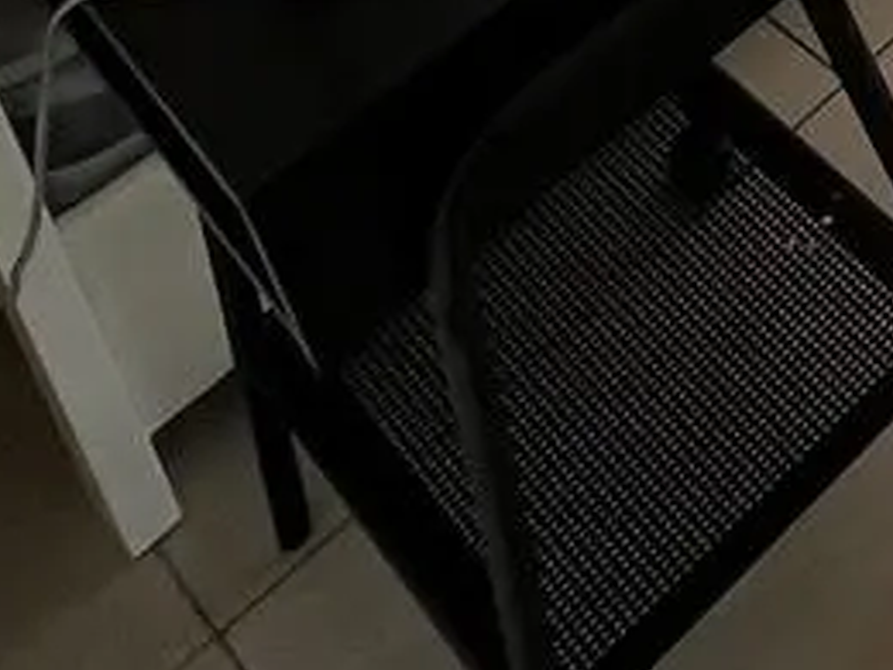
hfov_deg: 18.1
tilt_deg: -19.4
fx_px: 2064
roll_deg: +4.7
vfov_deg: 11.9
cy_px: -1227
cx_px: 1697
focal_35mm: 80
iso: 32
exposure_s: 1/99
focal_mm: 1.57
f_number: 1.8
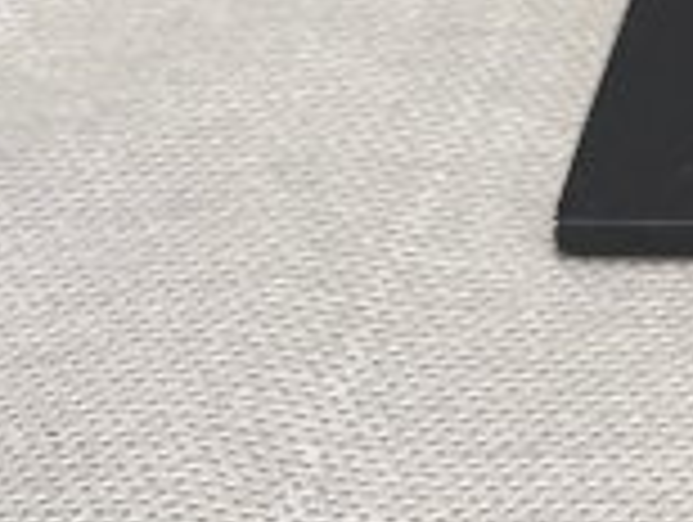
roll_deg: +2.3
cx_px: 1431
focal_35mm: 202
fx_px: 4050
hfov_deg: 9.1
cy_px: -1341
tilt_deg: -20.8
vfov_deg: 6.4
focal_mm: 5.96
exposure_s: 1/50
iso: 80
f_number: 1.6
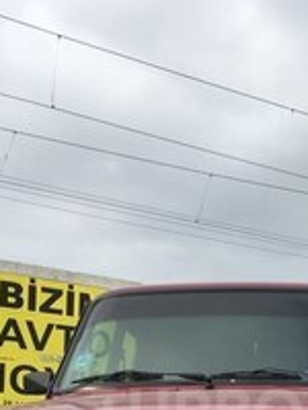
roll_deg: -1.1
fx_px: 854
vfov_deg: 25.7
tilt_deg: +5.0
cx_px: 248
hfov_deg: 20.2
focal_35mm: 72
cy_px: 412
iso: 32
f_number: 2.2
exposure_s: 1/1236
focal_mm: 4.15
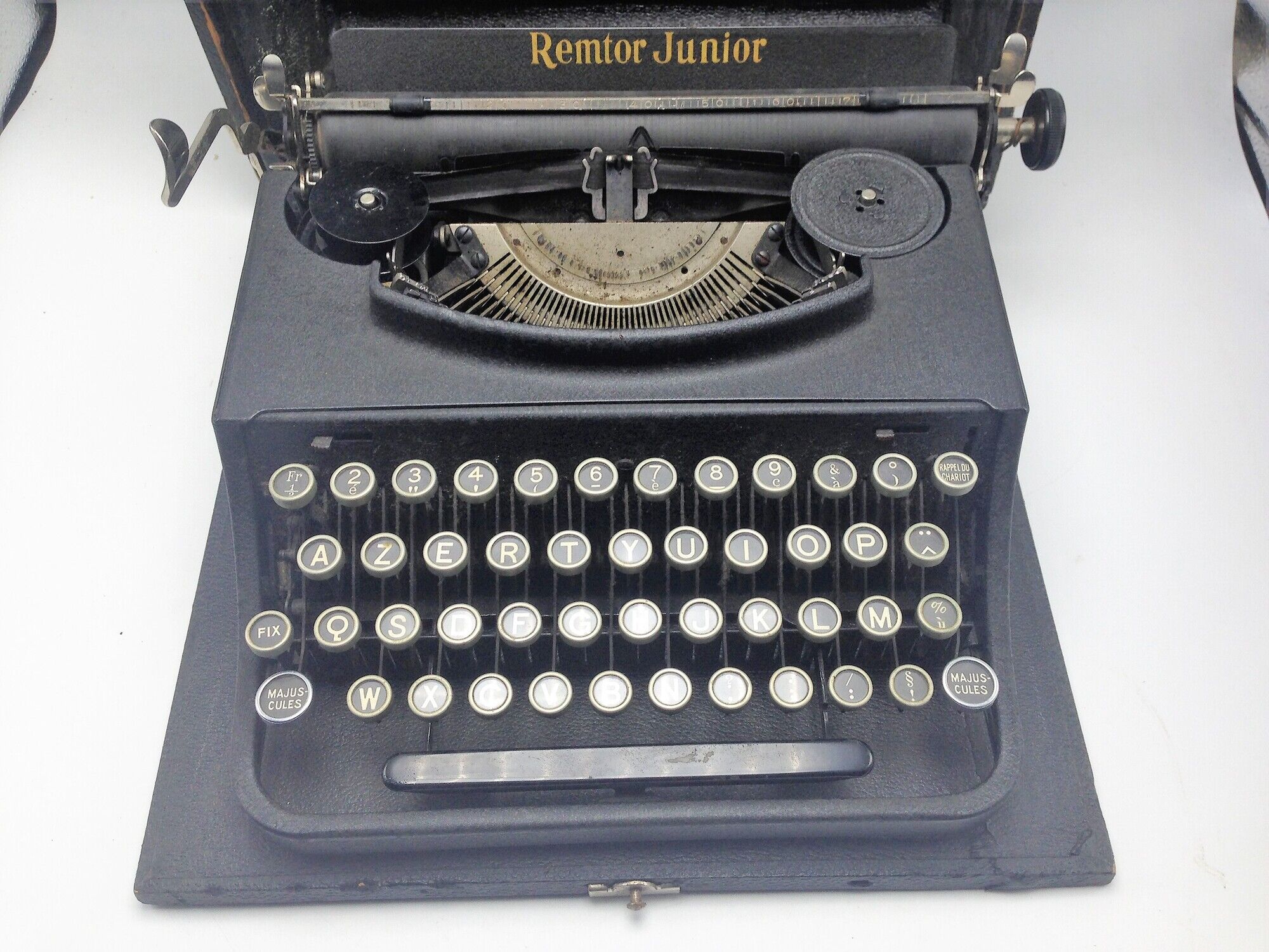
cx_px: 634
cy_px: 476
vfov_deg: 42.9
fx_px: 1210
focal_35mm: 33
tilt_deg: -55.6
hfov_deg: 55.4
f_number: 2.4
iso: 50
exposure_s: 1/202
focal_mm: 4.12
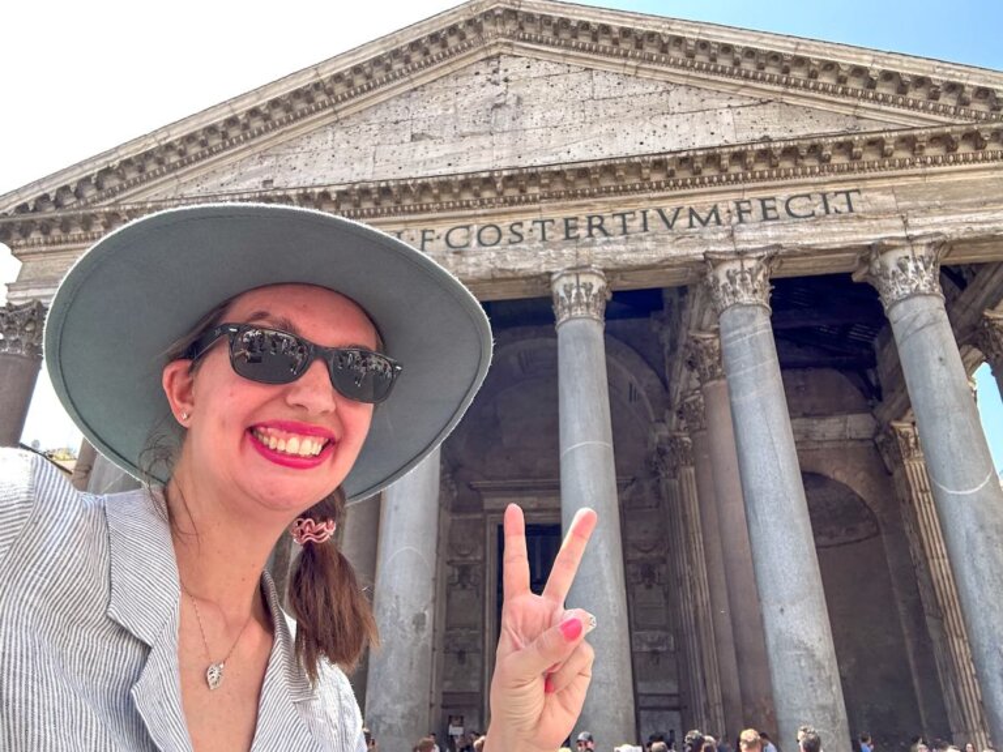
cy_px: 376
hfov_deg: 73.9
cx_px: 502
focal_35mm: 23
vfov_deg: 58.9
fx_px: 666
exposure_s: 1/250
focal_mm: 2.69
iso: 25
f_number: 1.9
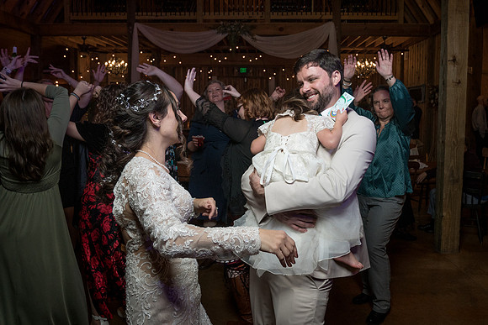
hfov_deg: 59.2
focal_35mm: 32
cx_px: 267
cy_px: 147
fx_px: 428
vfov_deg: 41.6
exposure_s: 1/125
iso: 2000
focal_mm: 28
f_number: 5.6
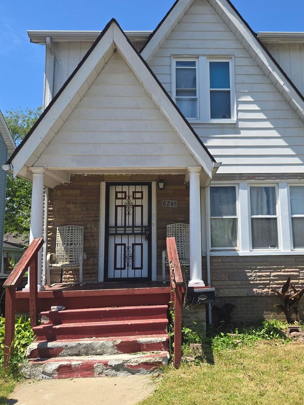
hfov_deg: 45.1
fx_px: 363
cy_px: 208
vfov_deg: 58.3
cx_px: 190
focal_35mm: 31
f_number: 1.8
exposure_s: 1/1418
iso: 25
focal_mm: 5.4
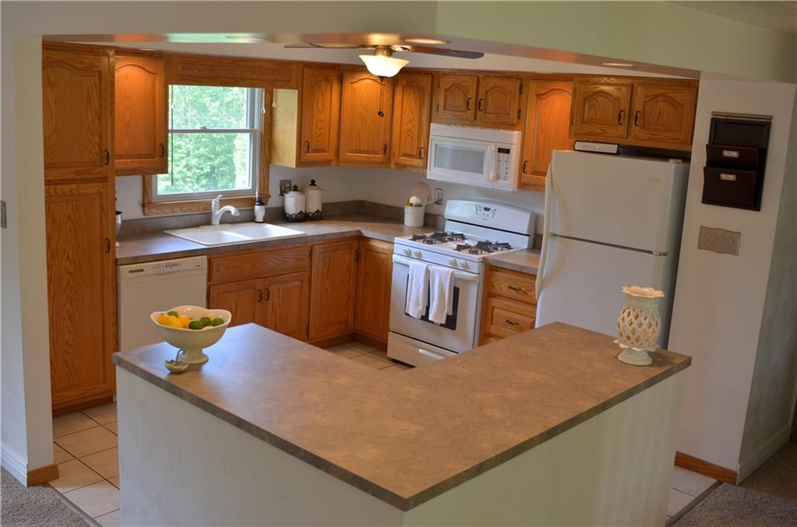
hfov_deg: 53.3
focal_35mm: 36
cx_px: 398
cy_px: 264
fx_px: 795
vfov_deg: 36.7
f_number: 2.8
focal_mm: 24
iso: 200
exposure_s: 1/125
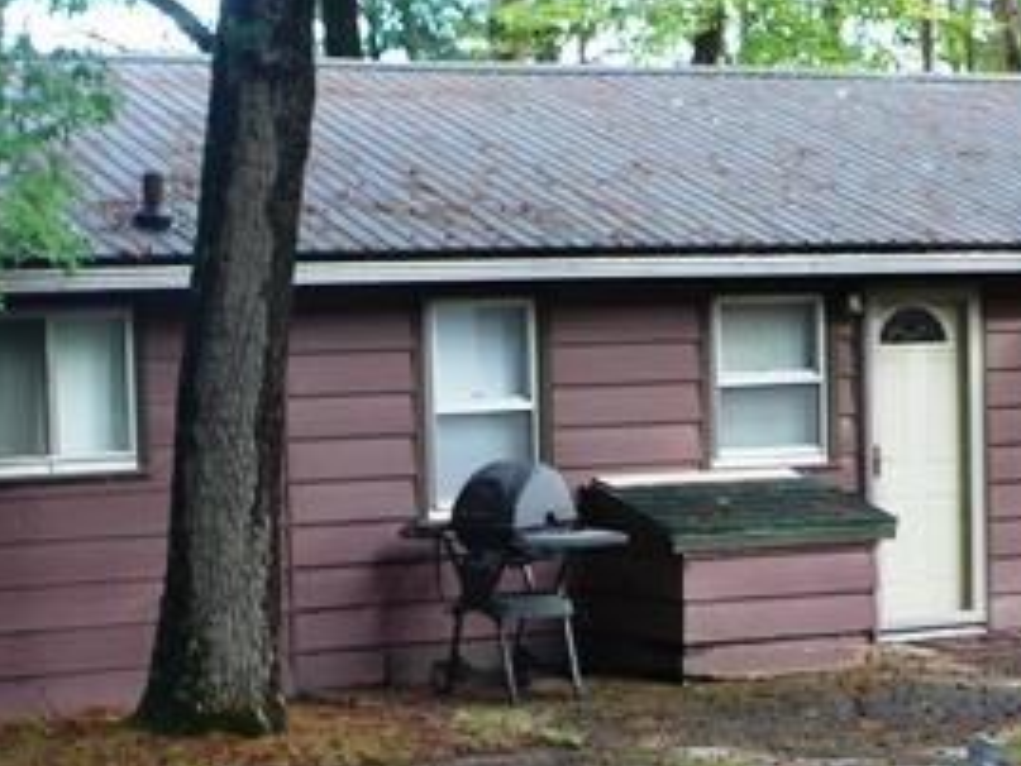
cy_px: 565
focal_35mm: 100
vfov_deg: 14.7
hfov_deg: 19.6
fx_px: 2951
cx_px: 410
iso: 100
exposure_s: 1/30
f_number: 2.9
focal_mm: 7
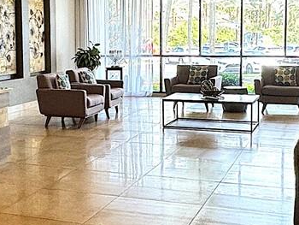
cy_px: 86
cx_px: 97
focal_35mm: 64
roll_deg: -0.2
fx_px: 553
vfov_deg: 22.9
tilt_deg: -6.4
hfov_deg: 30.0
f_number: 2.2
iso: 160
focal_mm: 2.22
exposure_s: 1/120
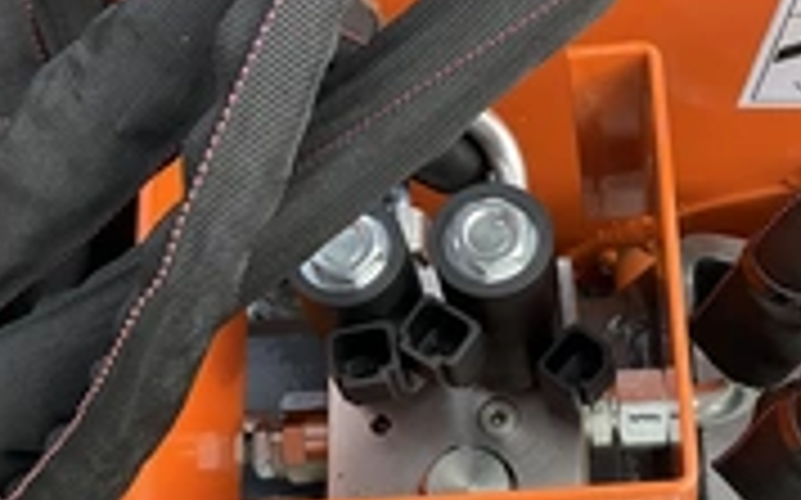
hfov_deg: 29.7
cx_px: 482
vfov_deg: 18.8
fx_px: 1505
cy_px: 293
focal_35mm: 69
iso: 20
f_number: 1.8
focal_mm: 3
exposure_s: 1/218
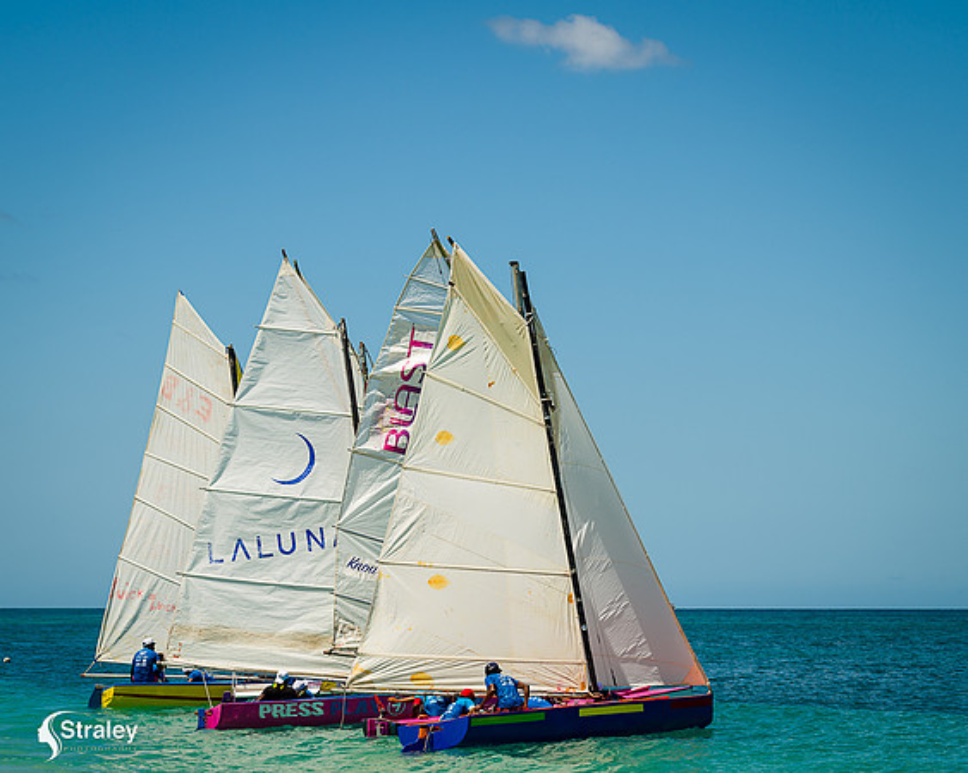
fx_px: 3919
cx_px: 484
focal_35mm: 137
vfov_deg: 11.3
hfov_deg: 14.1
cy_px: 386
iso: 64
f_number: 8
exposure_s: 1/320
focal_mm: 115
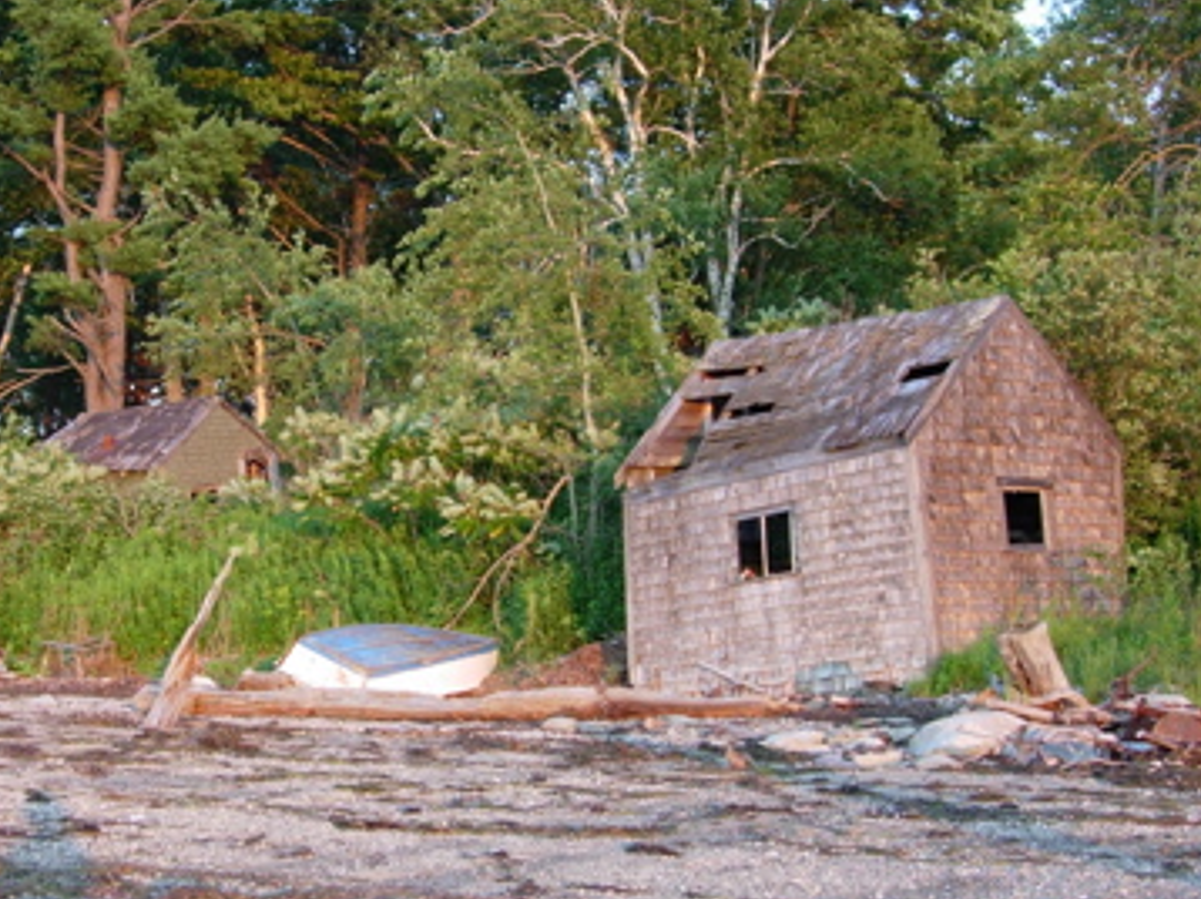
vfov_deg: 21.6
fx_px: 2358
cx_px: 399
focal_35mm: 68
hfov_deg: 28.4
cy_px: 466
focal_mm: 7.8
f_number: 2.8
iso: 64
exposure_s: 1/76.1
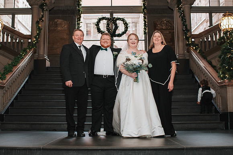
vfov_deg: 27.4
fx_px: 317
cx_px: 105
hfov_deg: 40.3
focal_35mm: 49
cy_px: 61
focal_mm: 35
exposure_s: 1/200
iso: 1000
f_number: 3.5
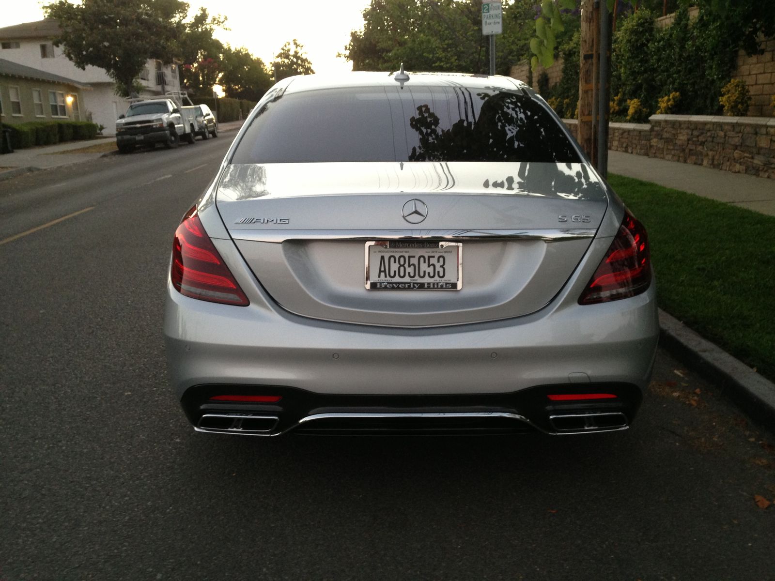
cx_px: 388
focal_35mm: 33
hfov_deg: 55.4
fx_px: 739
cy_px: 290
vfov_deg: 42.9
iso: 125
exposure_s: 1/20
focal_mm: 4.13
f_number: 2.4
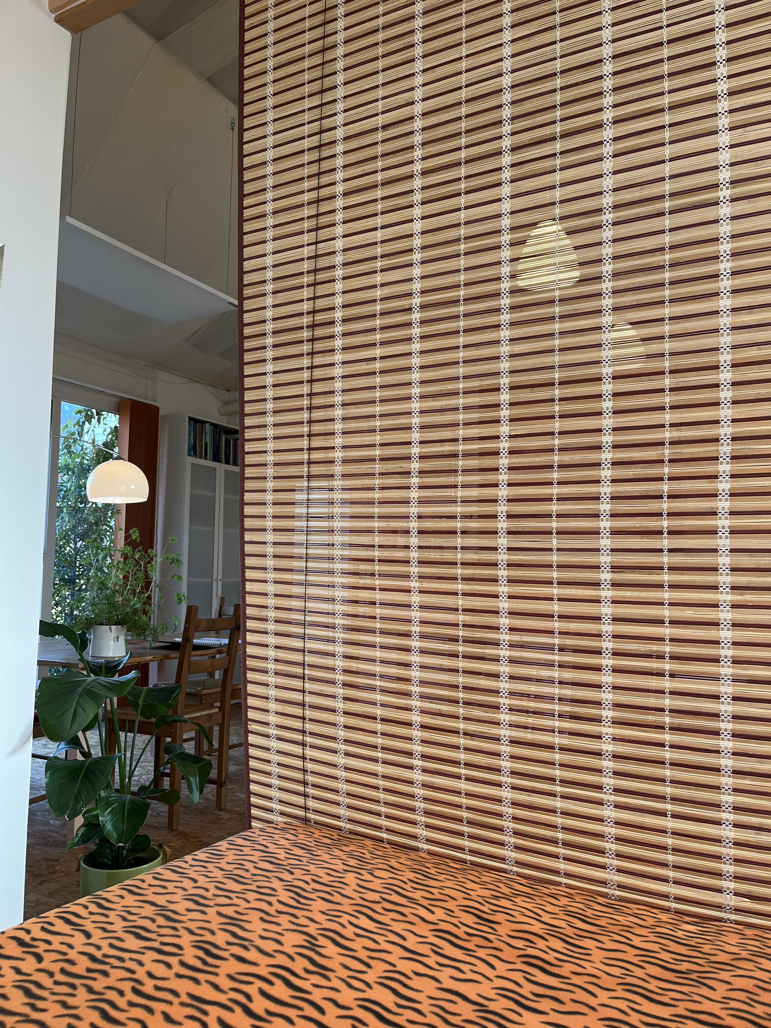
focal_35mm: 26
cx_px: 386
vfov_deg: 67.3
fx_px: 772
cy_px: 514
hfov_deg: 53.1
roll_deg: -0.8
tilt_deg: +4.7
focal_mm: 5.1
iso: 80
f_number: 1.6
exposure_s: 1/122
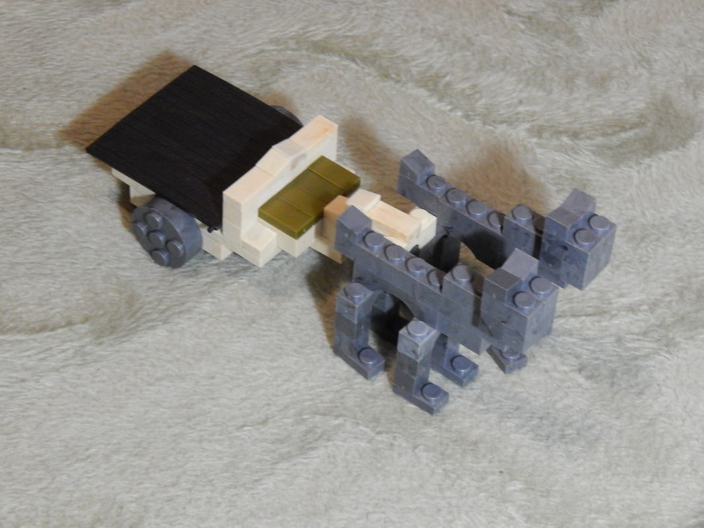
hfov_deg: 18.7
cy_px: 264
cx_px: 352
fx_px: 2135
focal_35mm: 105
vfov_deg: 14.1
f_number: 4.5
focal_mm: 18.7
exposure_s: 1/13
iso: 800
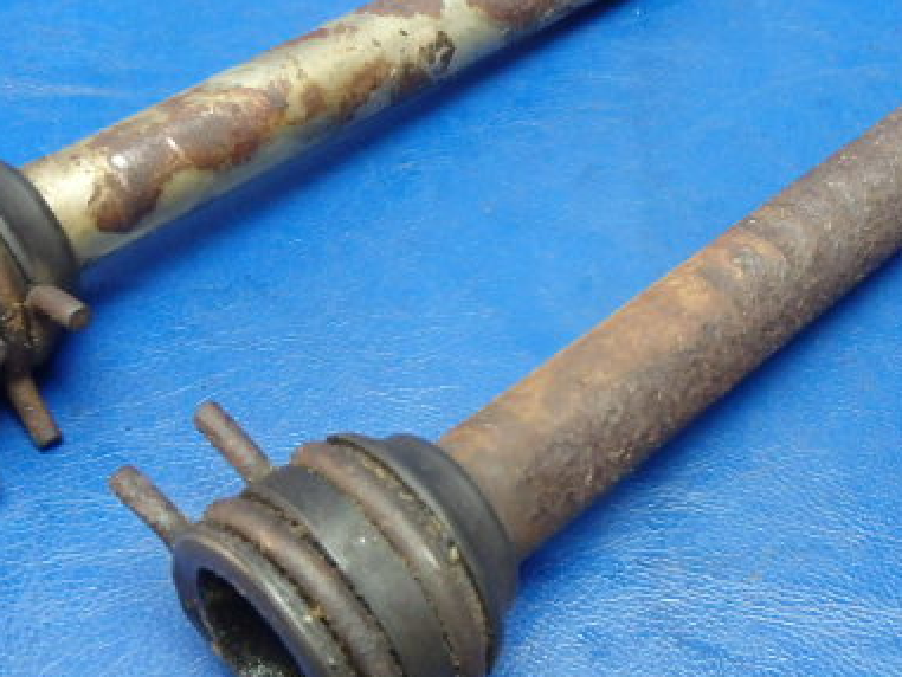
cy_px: 296
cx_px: 478
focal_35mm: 47
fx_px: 1225
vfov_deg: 30.9
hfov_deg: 40.4
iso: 1000
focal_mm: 5
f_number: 3.9
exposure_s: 1/30
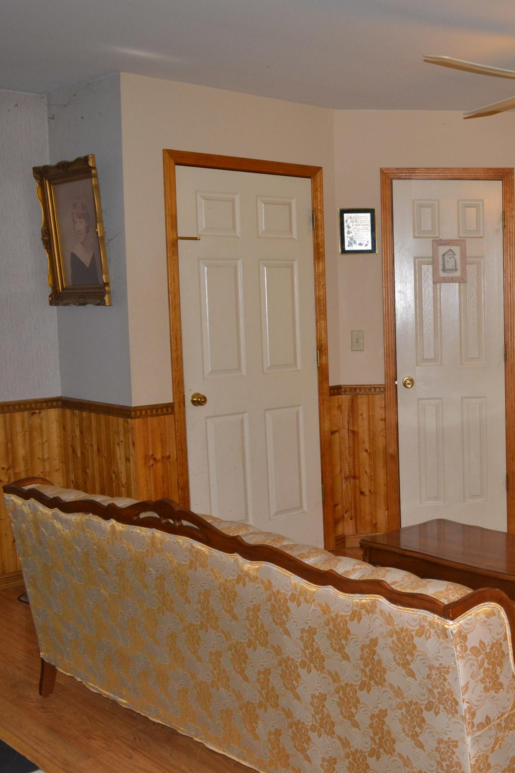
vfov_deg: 47.4
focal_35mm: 41
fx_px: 880
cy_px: 387
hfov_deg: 29.9
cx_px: 539
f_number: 8
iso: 640
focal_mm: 18
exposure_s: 1/60
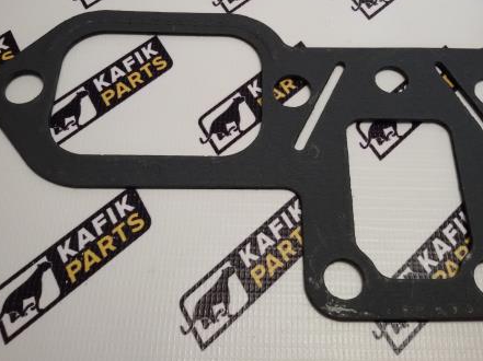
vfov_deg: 37.5
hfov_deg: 48.9
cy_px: 142
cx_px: 271
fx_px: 530
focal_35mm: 38
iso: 50
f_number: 2.4
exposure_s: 1/50
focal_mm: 2.93
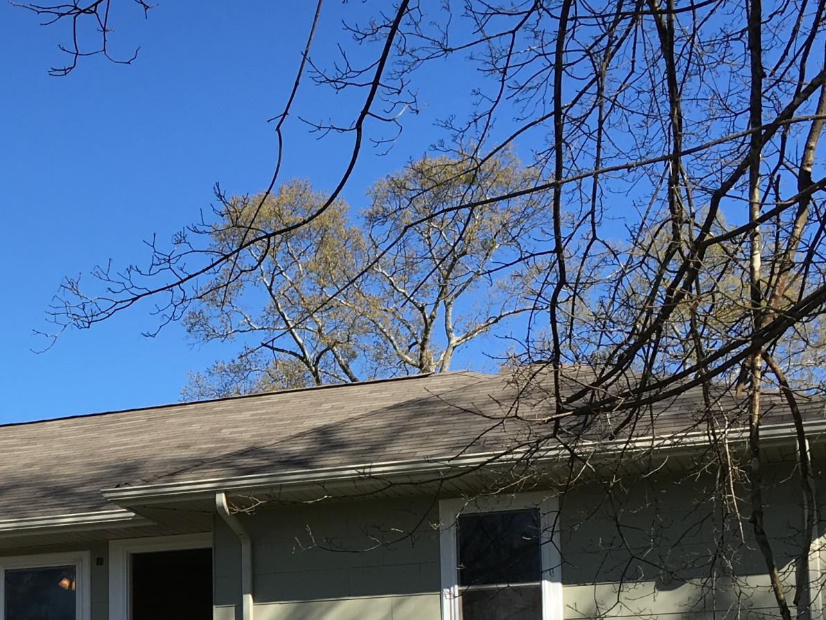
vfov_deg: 19.6
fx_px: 1742
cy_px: 618
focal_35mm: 73
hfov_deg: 25.5
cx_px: 25
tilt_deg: +7.6
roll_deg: -0.5
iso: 25
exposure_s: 1/1012
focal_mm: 4.15
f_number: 2.2
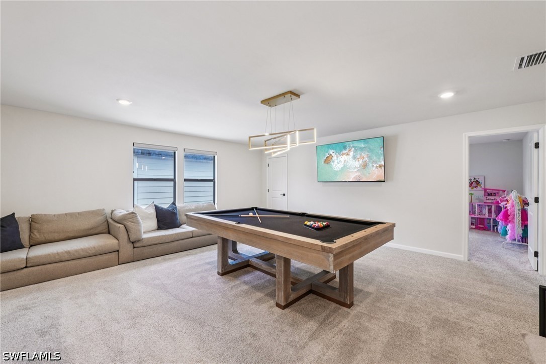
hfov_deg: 104.3
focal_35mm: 14
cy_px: 182
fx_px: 212
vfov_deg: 81.2
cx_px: 273
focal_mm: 14
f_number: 8
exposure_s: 1/15
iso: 400
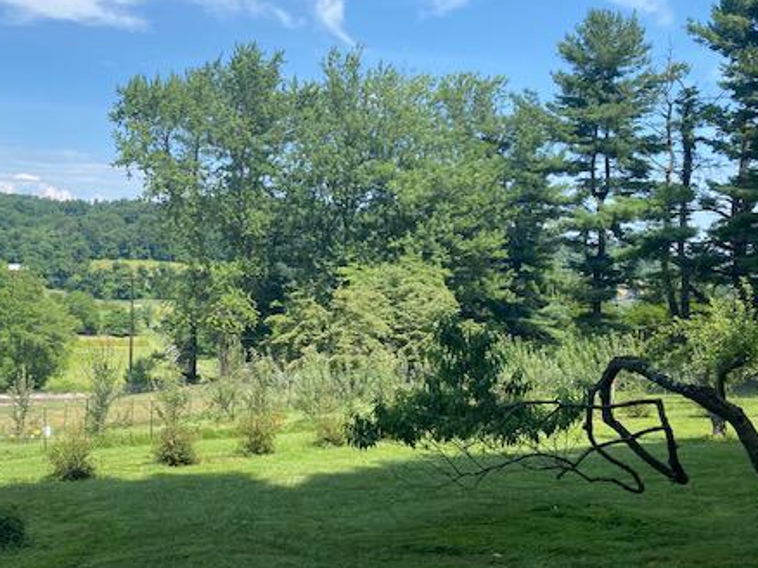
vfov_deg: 37.7
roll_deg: -1.2
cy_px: 296
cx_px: 230
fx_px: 832
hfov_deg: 47.9
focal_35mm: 38
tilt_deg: -1.5
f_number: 1.8
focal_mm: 4.25
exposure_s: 1/1653
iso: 32
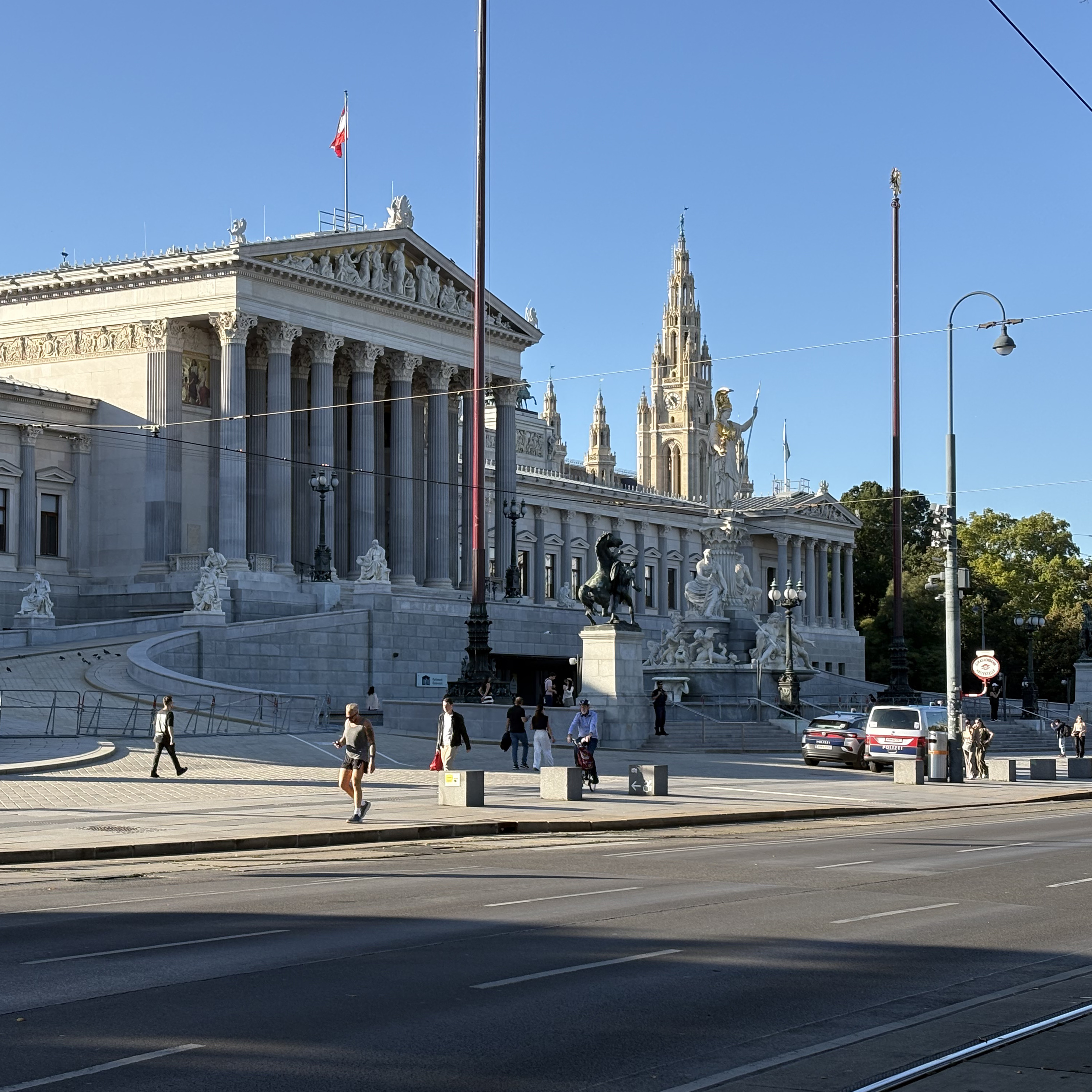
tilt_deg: +4.7
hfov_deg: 27.7
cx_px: 461
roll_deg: +0.1
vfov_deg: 27.7
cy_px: 546
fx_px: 2213
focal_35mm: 62
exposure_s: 1/1667
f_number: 1.6
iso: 32
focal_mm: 5.96
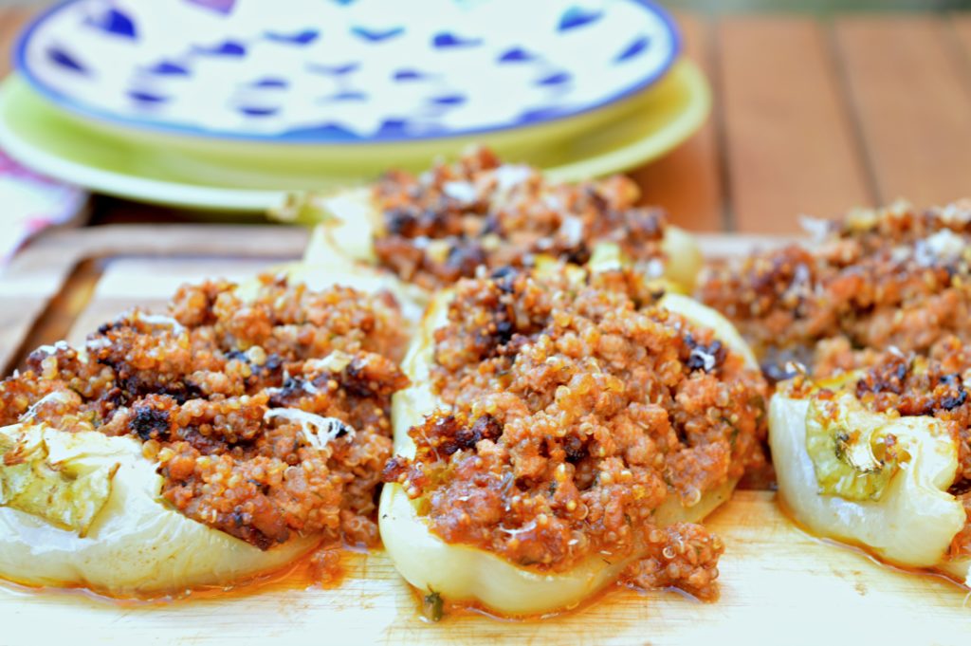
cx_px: 486
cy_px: 323
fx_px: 2223
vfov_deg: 16.5
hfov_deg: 24.6
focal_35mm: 82
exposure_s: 1/13
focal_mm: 55
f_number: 5.6
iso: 100
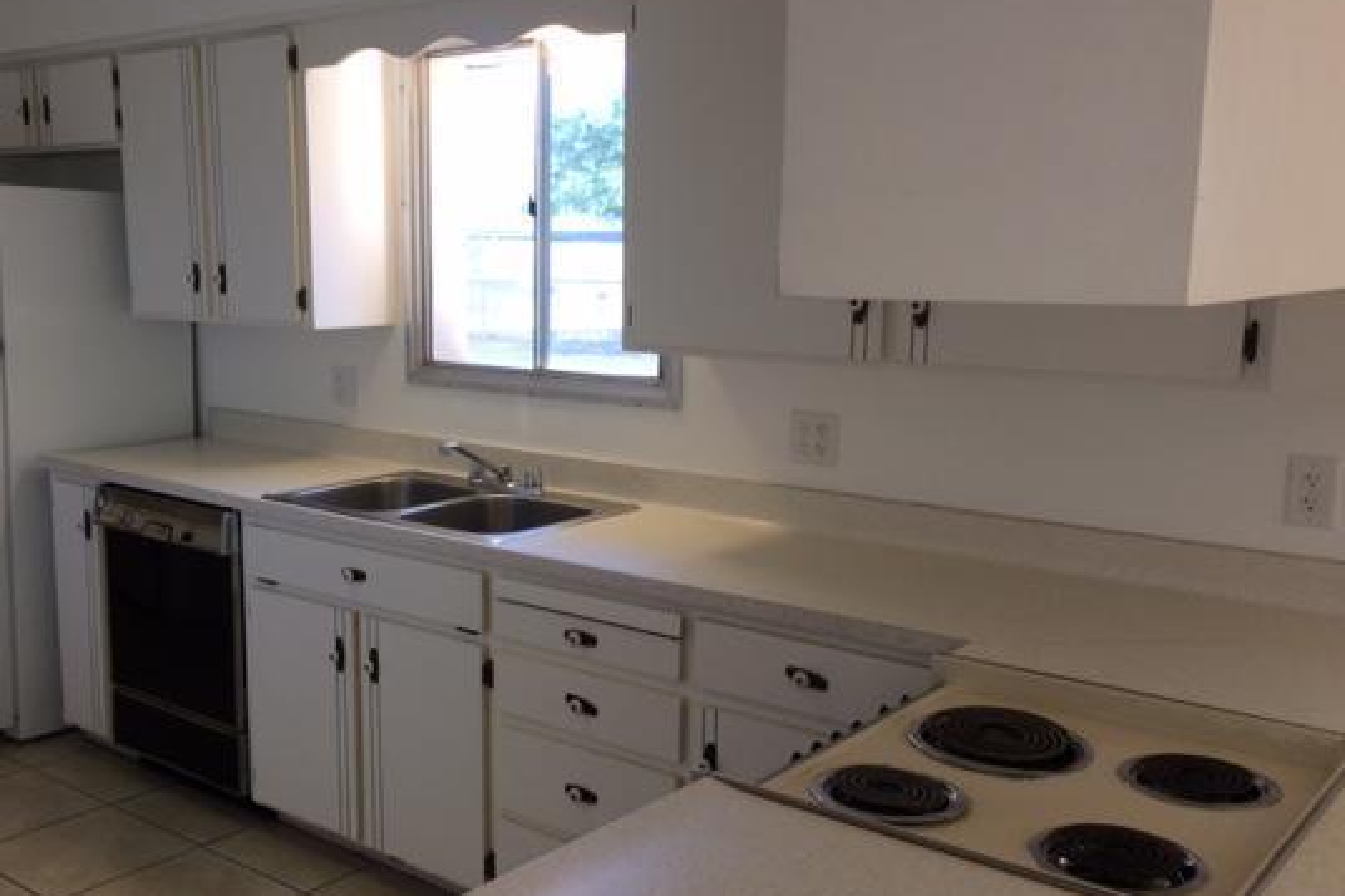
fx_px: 1345
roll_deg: +1.9
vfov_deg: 36.8
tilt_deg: -9.5
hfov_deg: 52.9
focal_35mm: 36
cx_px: 562
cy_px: 487
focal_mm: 4.15
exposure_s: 1/60
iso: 40
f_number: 2.2
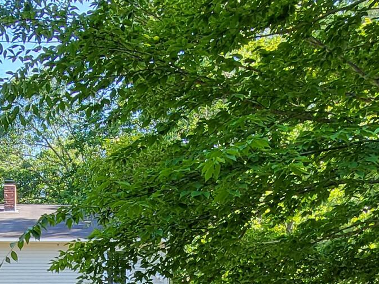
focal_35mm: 58
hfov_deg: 33.0
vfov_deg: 22.5
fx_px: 635
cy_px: 371
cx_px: 128
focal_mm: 1.74
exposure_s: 1/138
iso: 32
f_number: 2.2
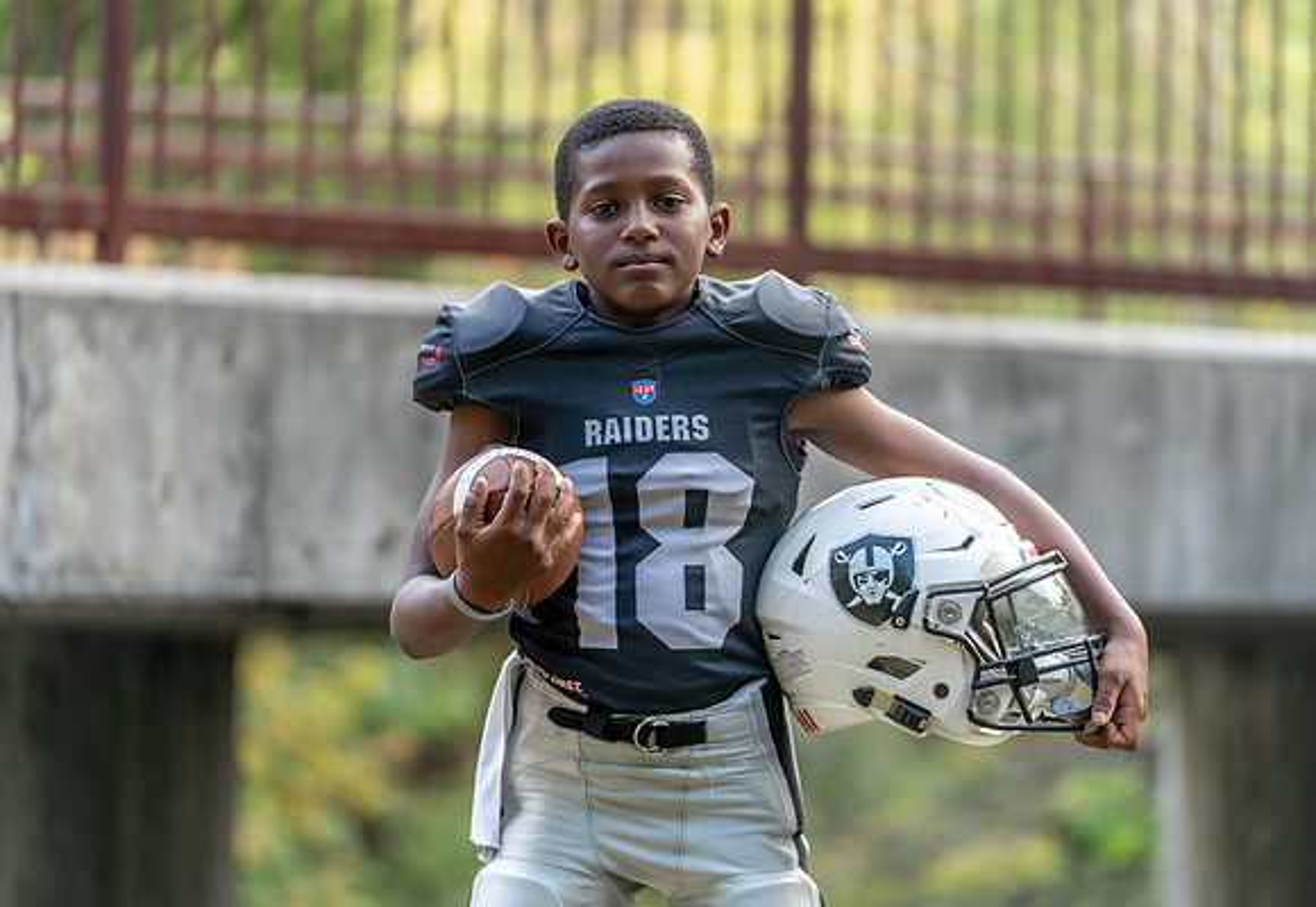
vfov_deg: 8.7
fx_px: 5967
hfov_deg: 12.6
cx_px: 658
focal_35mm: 161
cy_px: 432
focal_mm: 146
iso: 640
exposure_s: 1/320
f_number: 2.8
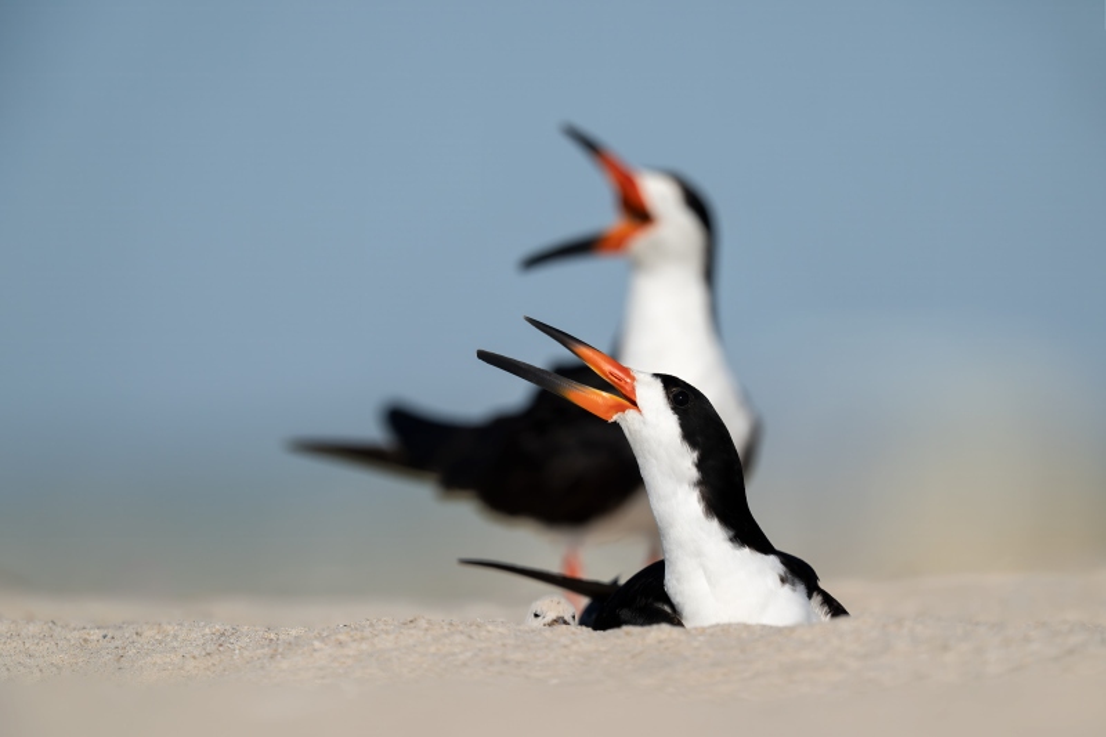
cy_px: 368
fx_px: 25800
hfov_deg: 2.5
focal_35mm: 840
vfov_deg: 1.6
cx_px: 553
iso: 800
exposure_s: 1/5000
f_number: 5.6
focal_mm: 840
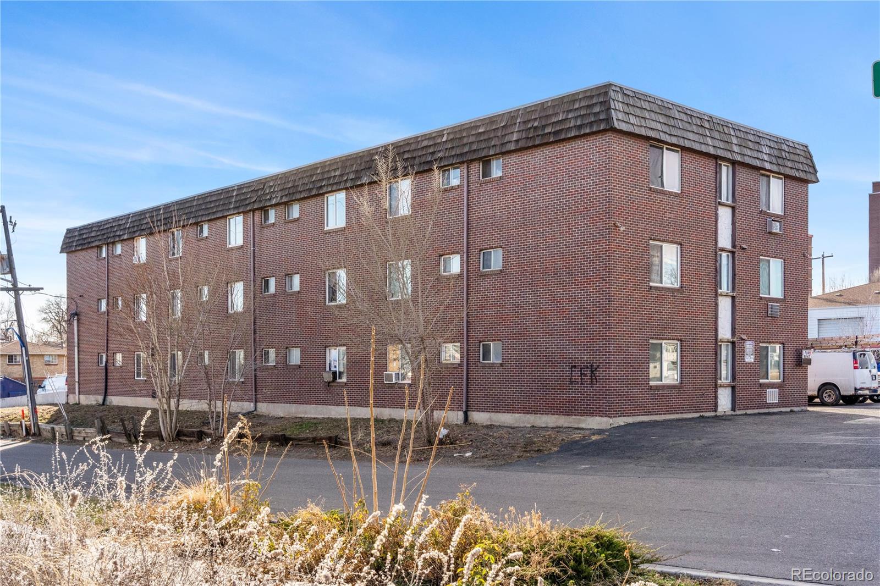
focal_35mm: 38
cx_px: 440
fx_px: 929
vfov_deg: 35.0
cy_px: 293
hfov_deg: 50.7
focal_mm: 38
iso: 1000
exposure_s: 1/800
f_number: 11
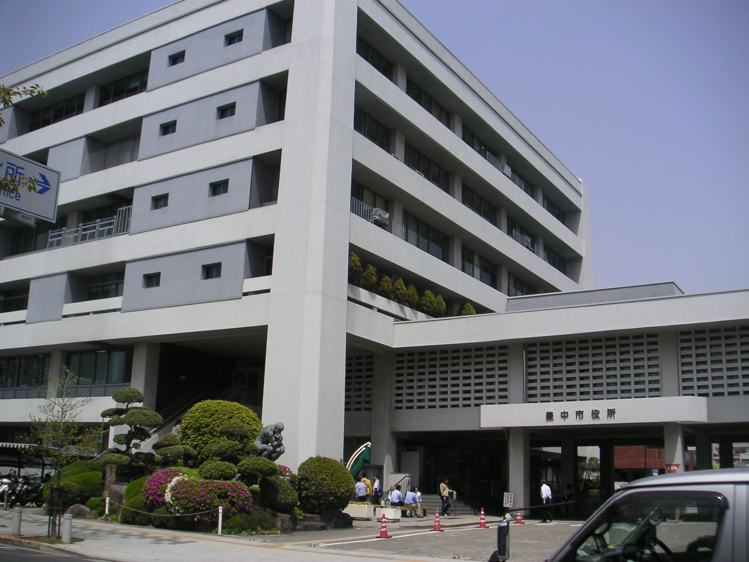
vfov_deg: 38.7
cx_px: 374
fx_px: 801
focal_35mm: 37
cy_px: 281
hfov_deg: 50.1
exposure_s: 1/250
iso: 50
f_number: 6.7
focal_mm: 5.7
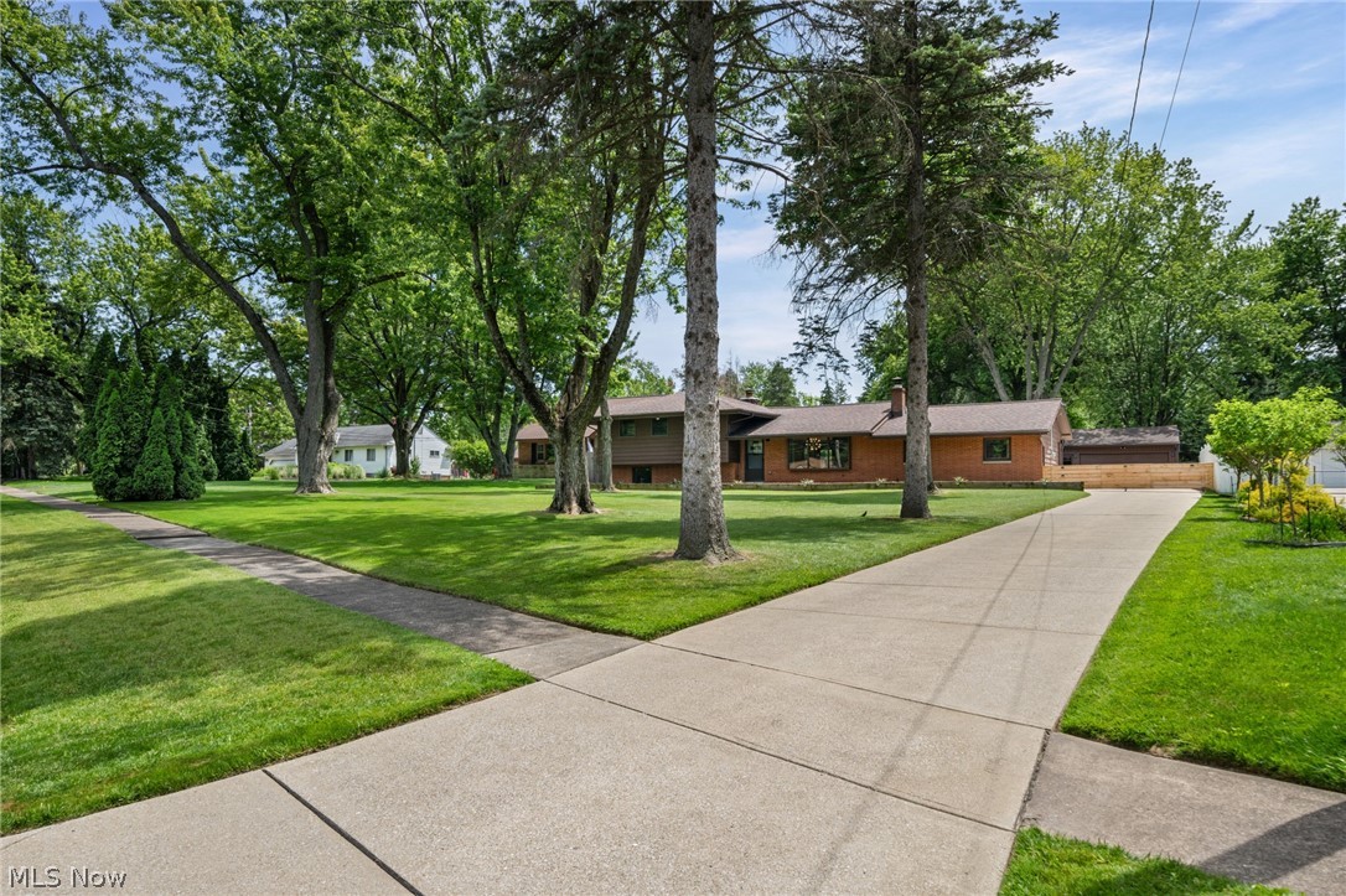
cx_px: 673
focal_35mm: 24
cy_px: 448
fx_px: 897
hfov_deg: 73.8
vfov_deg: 53.1
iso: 250
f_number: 9
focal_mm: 24
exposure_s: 1/160
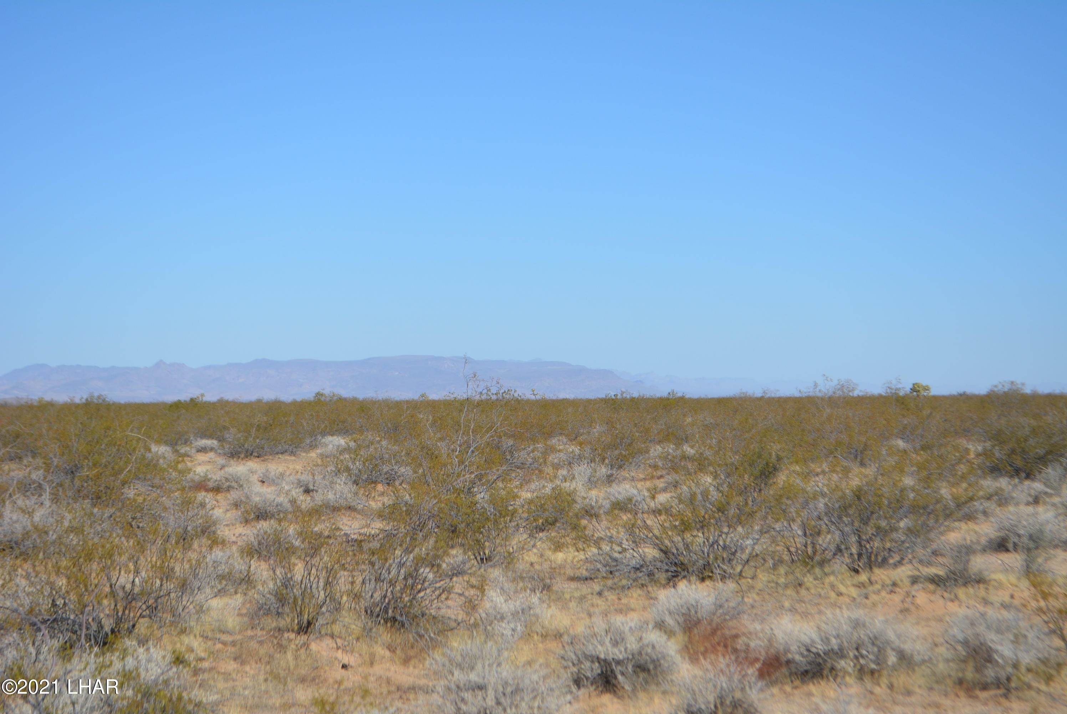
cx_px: 534
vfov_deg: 16.6
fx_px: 2447
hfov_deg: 24.6
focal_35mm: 82
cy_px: 357
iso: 400
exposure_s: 1/2000
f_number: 7.1
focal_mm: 55
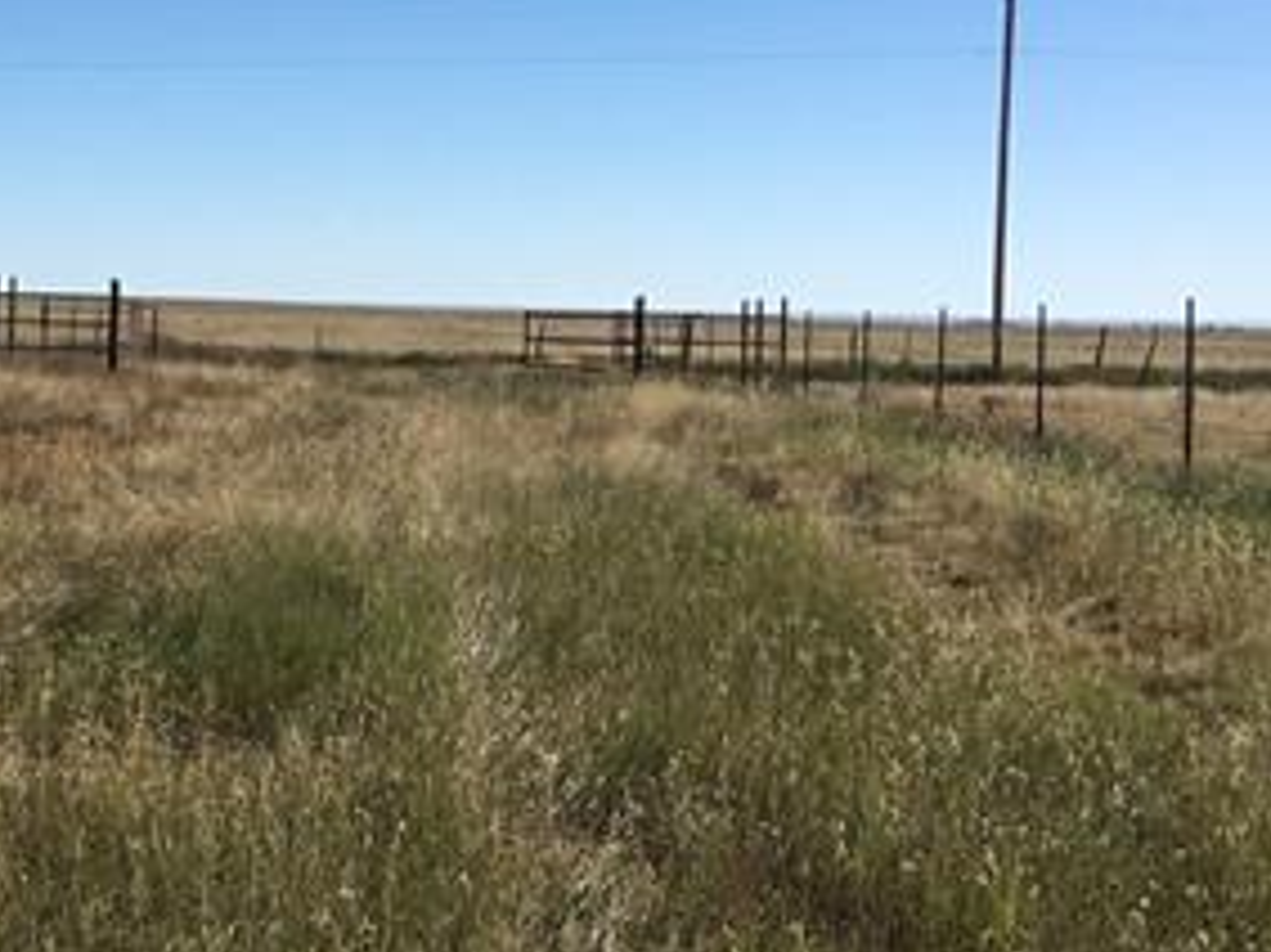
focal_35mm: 70
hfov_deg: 27.5
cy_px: 344
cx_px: 346
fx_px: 2569
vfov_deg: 20.9
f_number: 2.4
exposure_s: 1/1988
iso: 25
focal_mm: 3.3
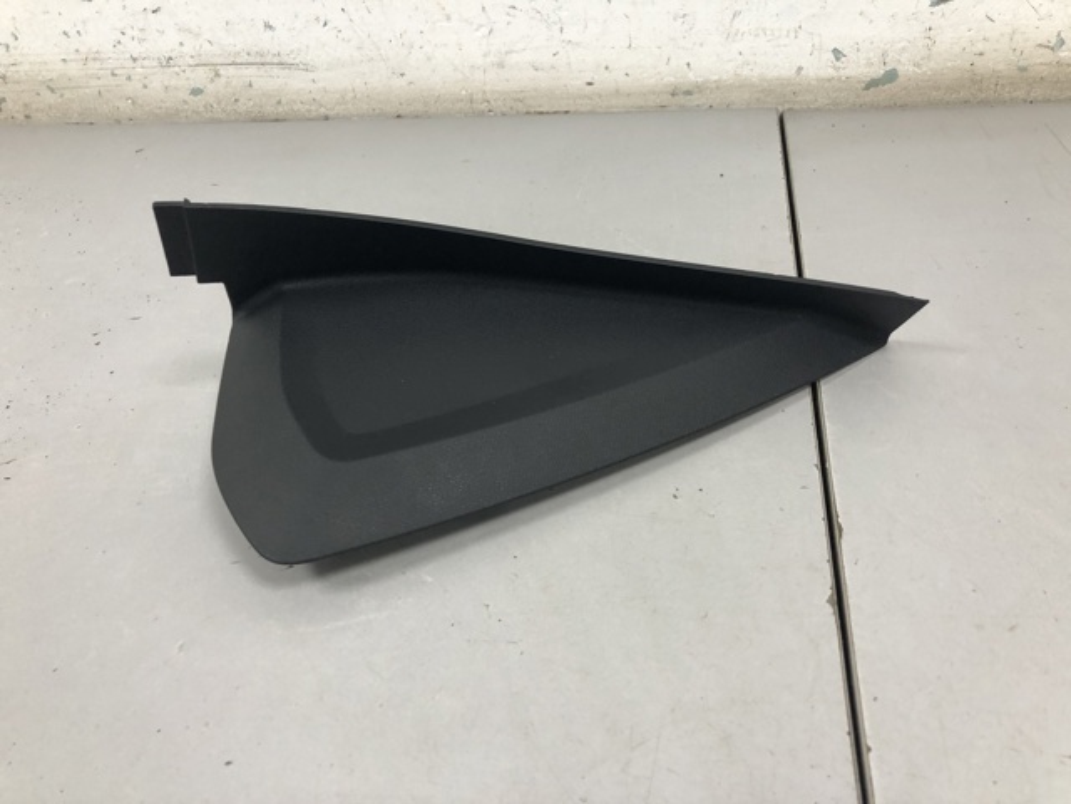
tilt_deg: -35.1
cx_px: 536
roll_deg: +6.8
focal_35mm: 28
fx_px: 866
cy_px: 402
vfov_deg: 49.7
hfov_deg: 63.4
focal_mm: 4
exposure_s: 1/25
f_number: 1.8
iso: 32
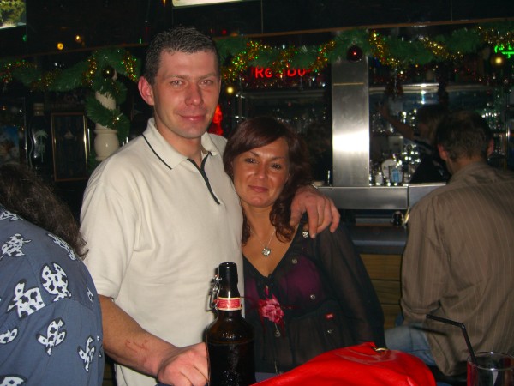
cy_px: 193
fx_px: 564
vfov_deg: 37.7
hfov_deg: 49.0
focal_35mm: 38
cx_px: 257
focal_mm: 7.9
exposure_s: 1/60
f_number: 2.8
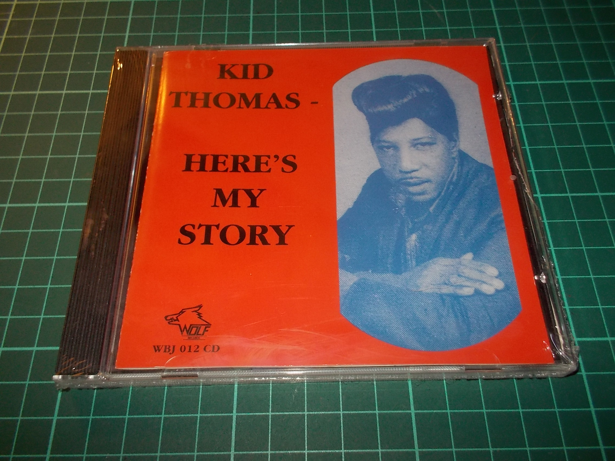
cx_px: 308
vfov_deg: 48.2
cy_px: 230
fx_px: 515
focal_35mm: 29
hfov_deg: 61.7
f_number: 3.3
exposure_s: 1/30
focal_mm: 4.1
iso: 200
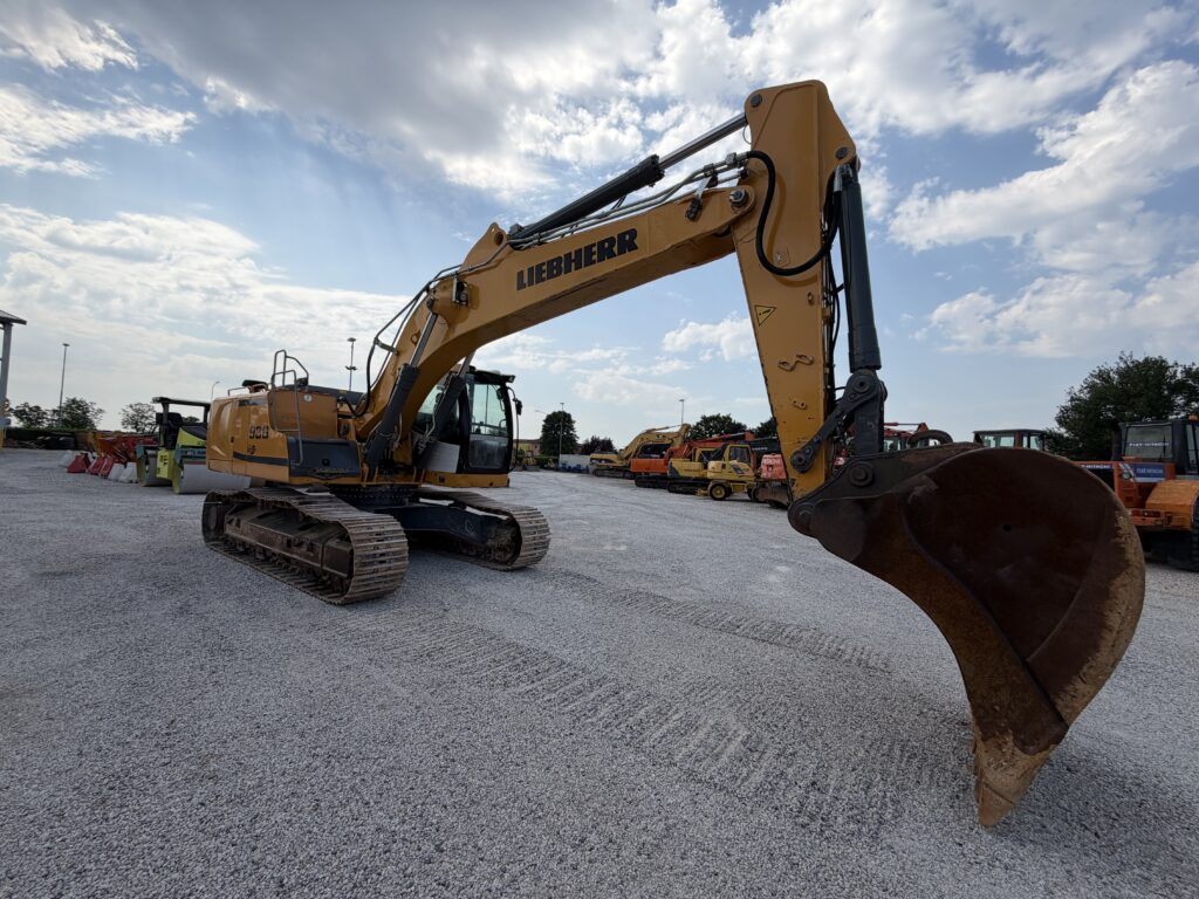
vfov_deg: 85.7
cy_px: 450
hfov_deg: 102.1
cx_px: 600
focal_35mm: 14
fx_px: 485
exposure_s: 1/1033
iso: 20
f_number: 2.2
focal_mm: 2.22
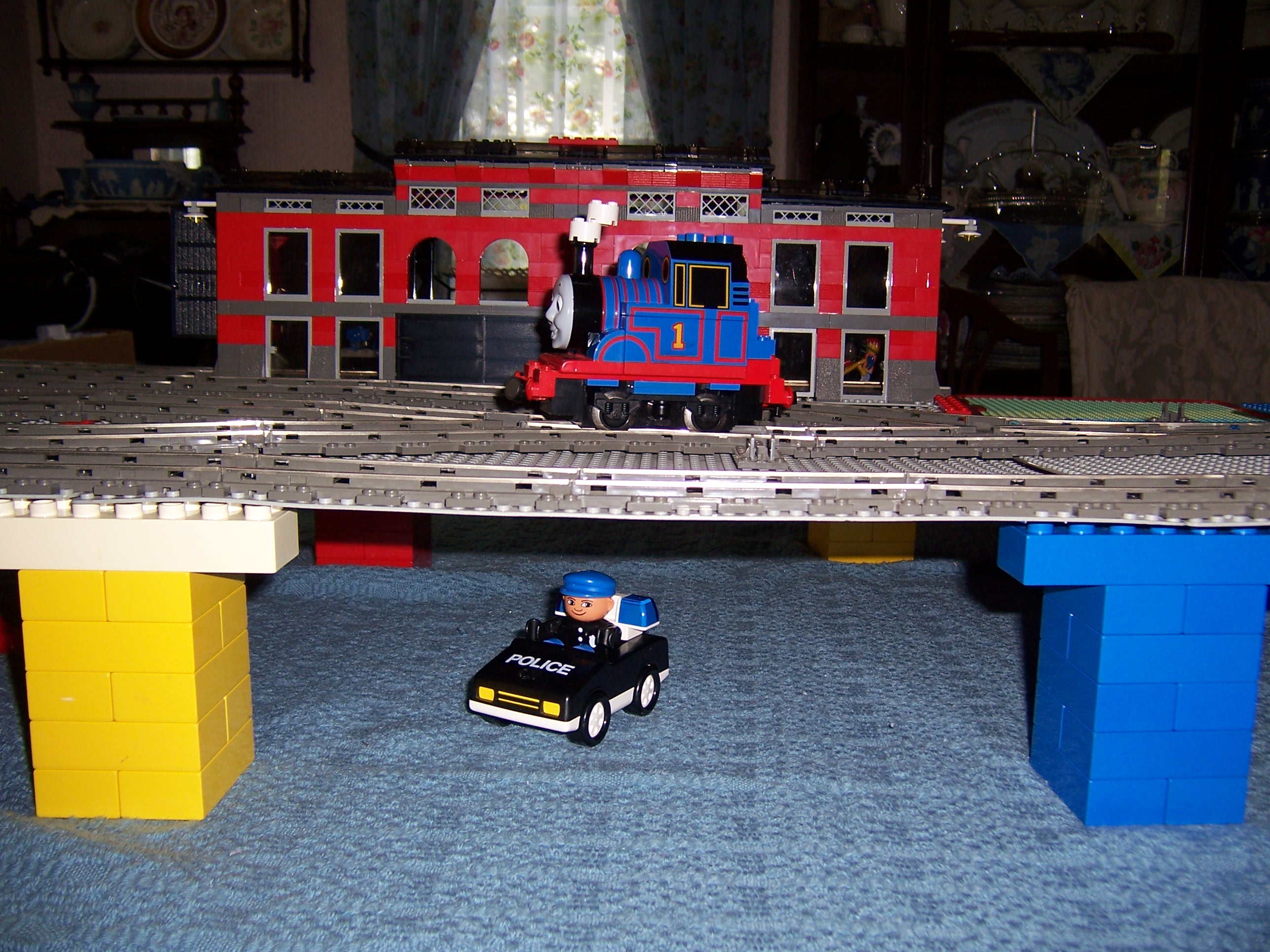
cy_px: 476
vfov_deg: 42.9
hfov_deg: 55.4
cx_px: 635
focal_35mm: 33
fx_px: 1211
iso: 80
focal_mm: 5.5
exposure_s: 1/60
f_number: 2.8
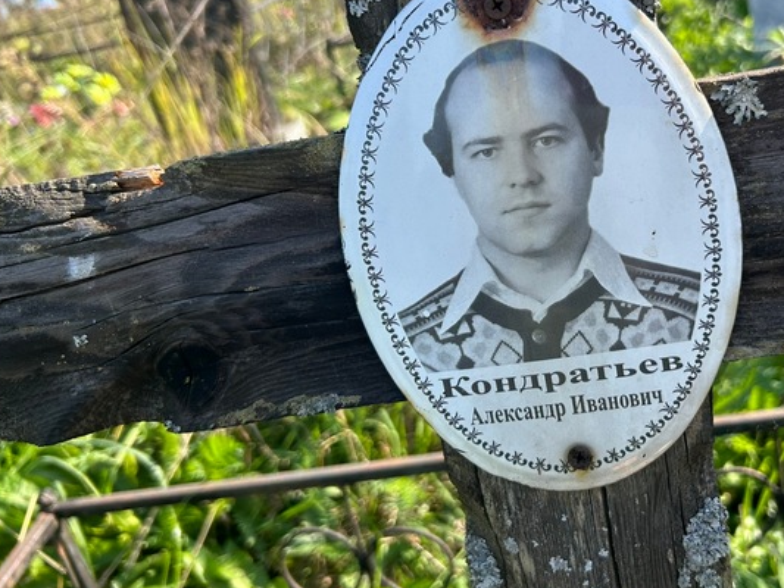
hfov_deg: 46.8
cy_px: 243
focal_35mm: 39
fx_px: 883
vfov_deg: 36.7
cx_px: 543
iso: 50
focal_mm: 5.7
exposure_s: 1/1147
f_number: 1.5
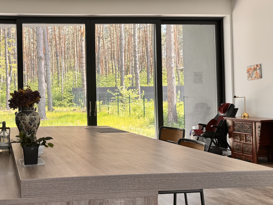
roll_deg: +1.9
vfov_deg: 32.9
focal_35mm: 44
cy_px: 93
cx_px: 46
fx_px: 347
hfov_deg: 40.7
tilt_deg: +0.5
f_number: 1.78
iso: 50
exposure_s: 1/135
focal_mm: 6.76
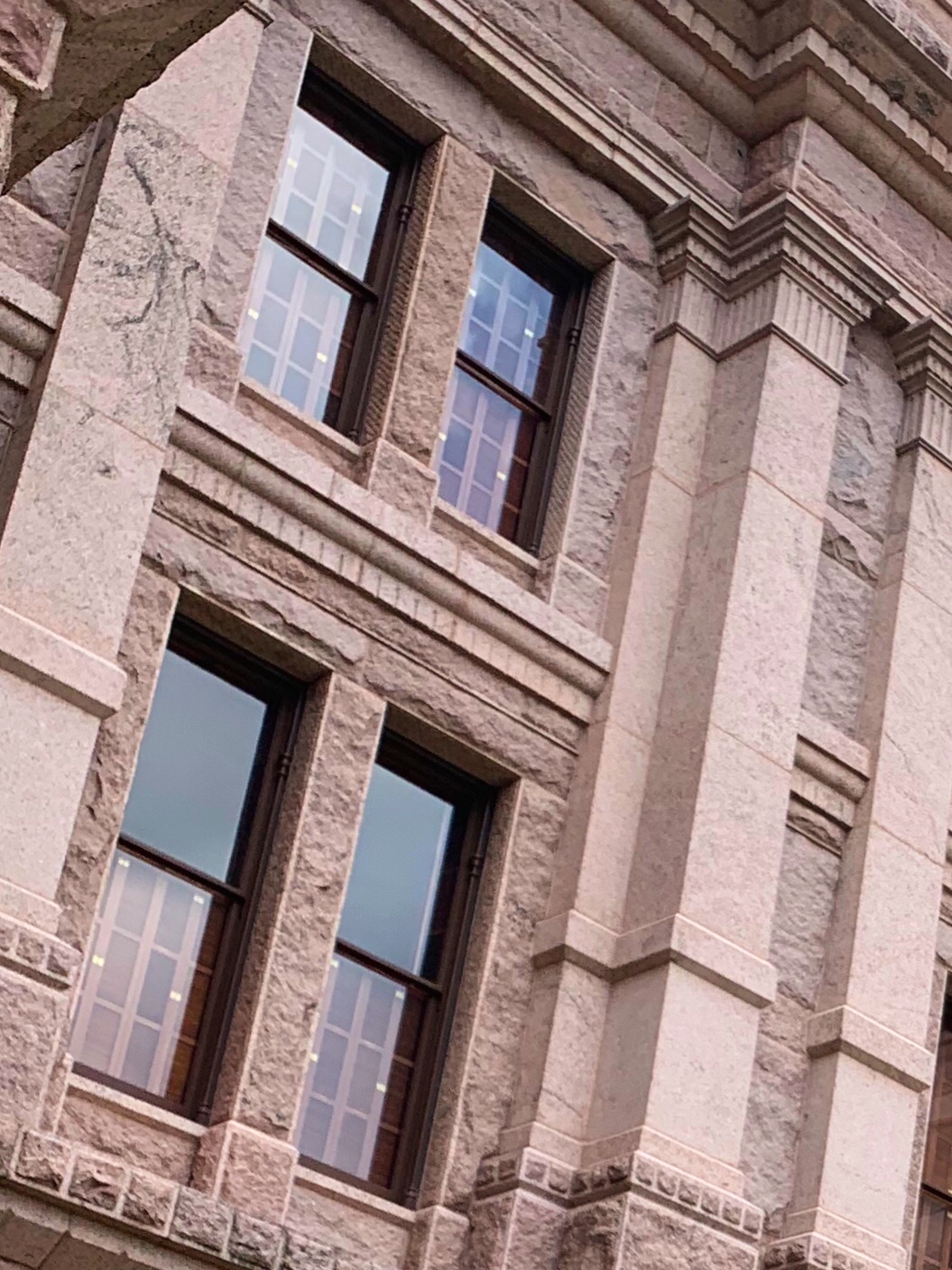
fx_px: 2677
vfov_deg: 25.4
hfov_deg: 18.8
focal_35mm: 73
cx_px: 1207
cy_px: 1263
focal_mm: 4.25
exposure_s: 1/1088
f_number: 1.8
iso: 25
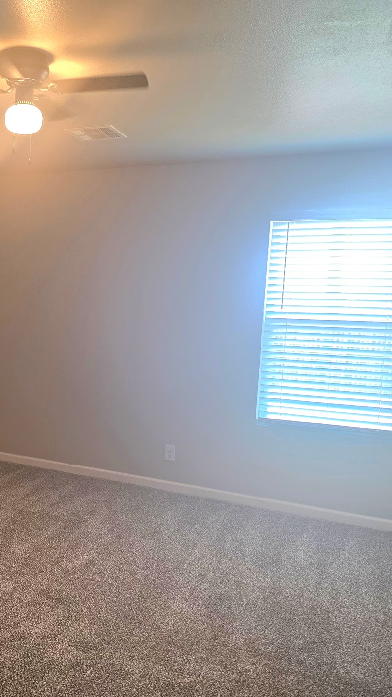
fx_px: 628
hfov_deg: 32.8
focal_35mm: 34
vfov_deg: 58.0
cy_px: 353
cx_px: 37
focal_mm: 6.3
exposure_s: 1/120
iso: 160
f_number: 1.7
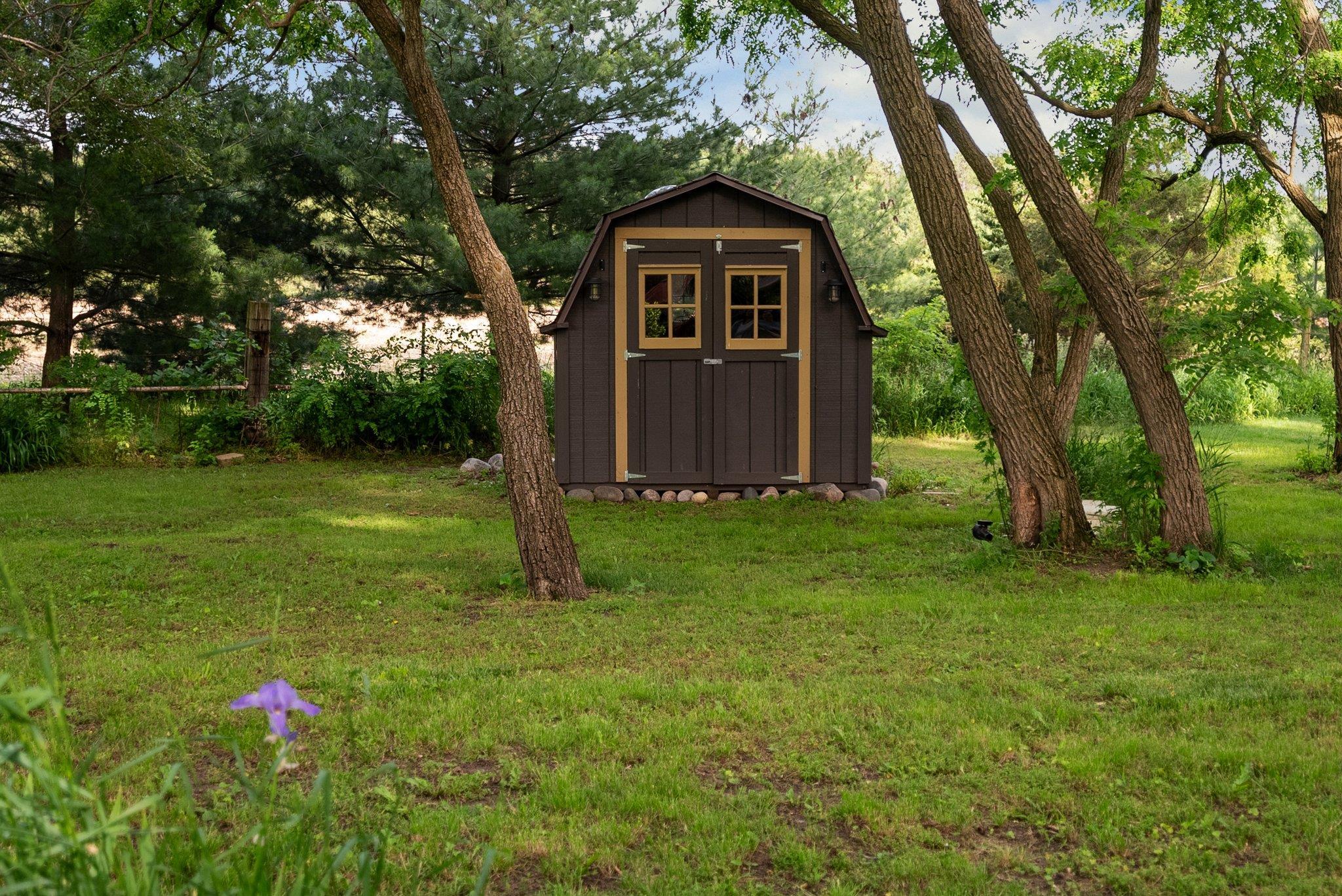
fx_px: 1939
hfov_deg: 38.2
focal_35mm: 52
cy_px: 448
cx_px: 671
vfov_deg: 26.0
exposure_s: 1/125
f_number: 4
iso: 500
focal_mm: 35
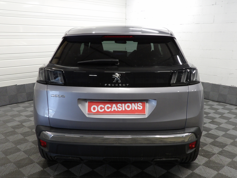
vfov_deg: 42.9
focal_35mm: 33
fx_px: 226
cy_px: 89
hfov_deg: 55.4
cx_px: 118
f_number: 3.6
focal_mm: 5.9
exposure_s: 1/17
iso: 249
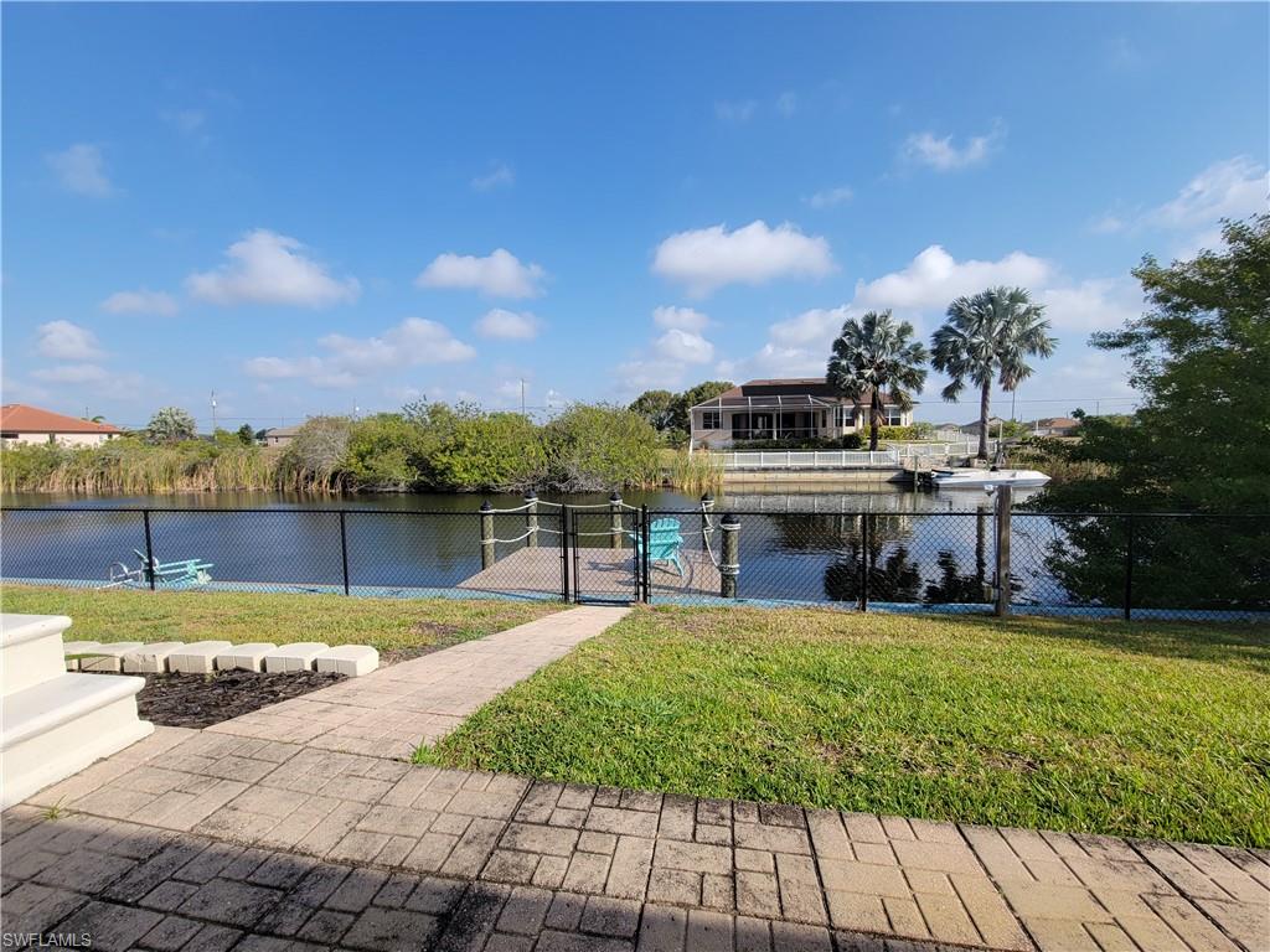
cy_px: 476
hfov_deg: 106.2
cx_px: 635
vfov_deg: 89.9
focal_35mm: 13
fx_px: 477
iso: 50
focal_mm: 2.2
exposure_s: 1/1468
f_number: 2.2
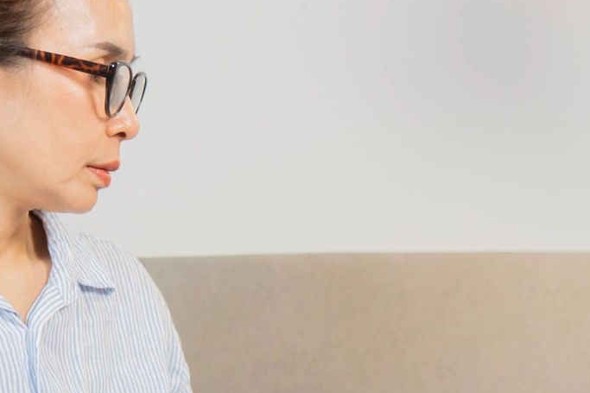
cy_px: 434
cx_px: 273
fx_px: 3433
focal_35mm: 210
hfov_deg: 9.8
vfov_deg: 6.5
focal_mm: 45
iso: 400
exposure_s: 1/250
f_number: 2.2
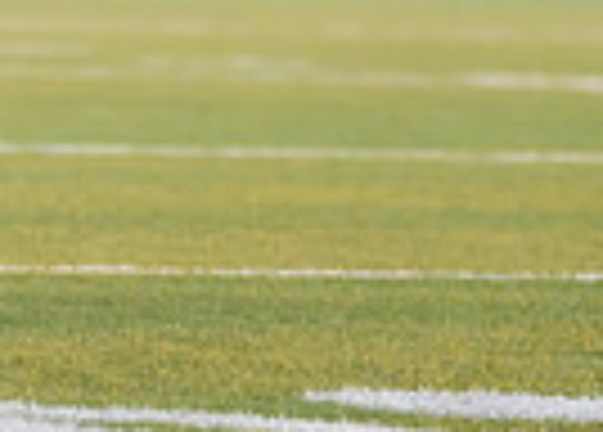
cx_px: -523
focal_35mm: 708
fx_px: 12137
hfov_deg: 2.8
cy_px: -426
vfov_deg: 2.0
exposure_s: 1/1600
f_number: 3.2
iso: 1600
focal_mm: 127
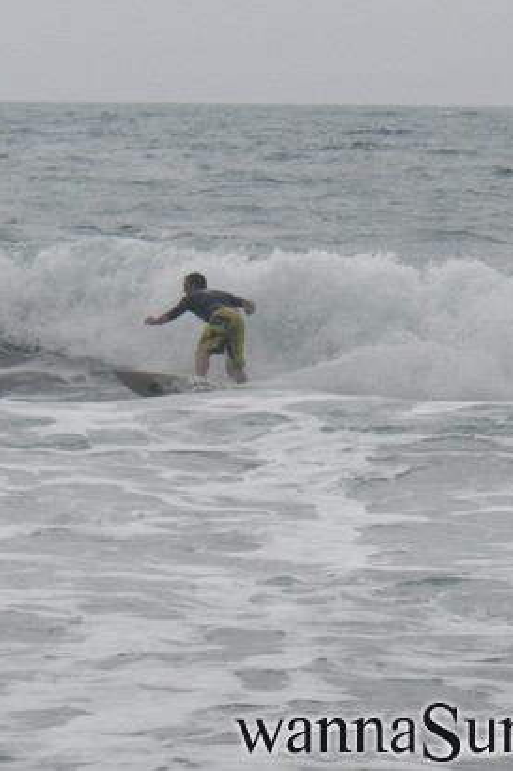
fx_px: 4150
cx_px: 47
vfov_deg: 10.6
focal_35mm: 194
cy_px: 386
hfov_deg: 7.1
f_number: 4.6
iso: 80
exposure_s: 1/800
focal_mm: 24.7
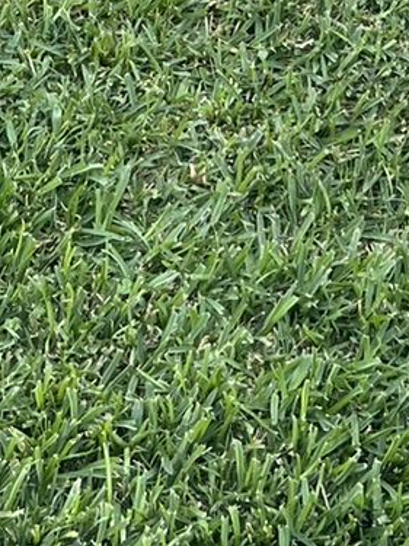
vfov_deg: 11.8
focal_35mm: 142
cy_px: -684
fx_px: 2238
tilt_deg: -21.0
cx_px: 208
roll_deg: +0.9
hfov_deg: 10.4
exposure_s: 1/121
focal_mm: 5.7
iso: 64
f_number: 1.5
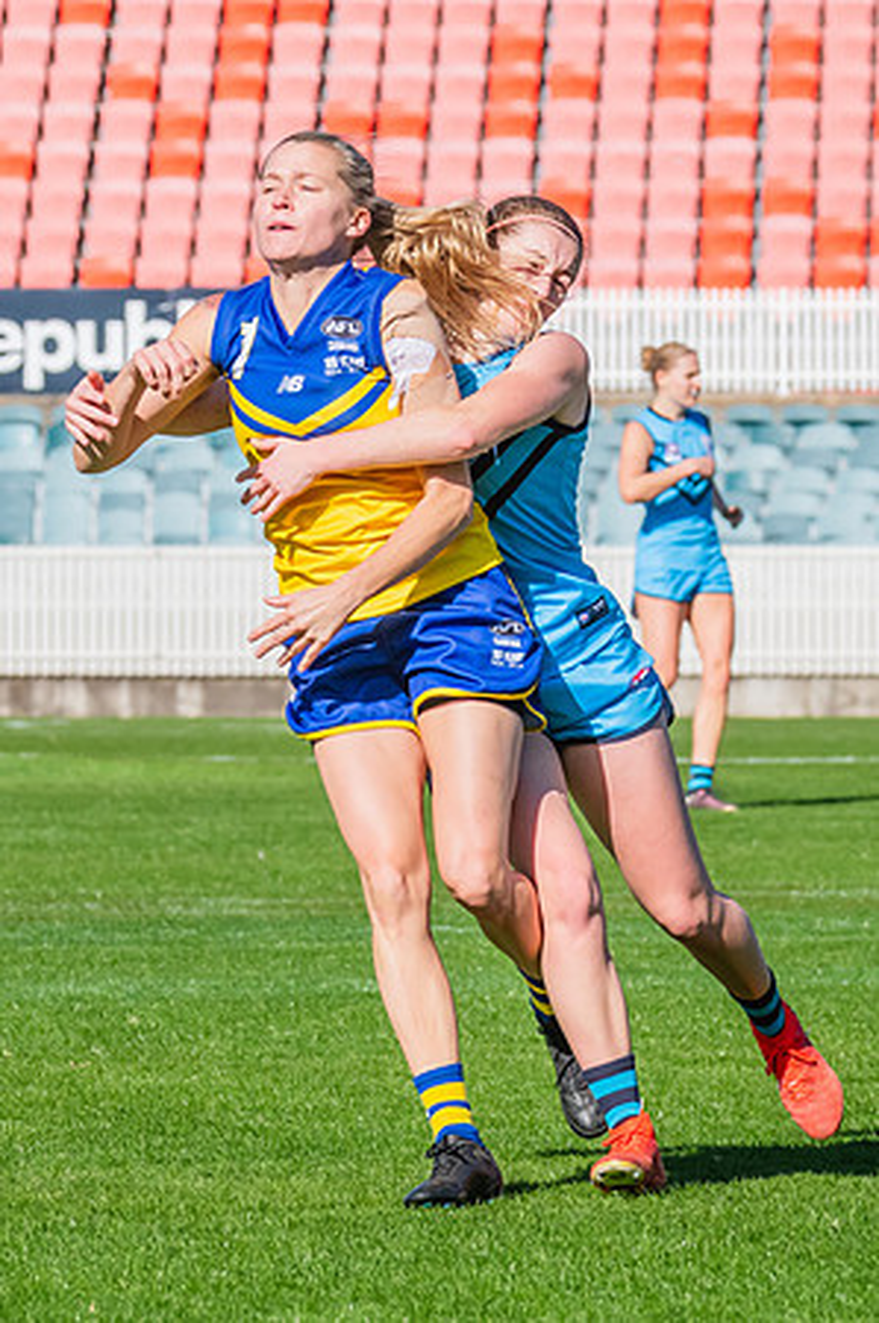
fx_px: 16731
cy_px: 544
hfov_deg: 3.0
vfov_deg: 4.5
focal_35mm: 456
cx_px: 353
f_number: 13
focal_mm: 220
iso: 800
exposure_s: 1/1250
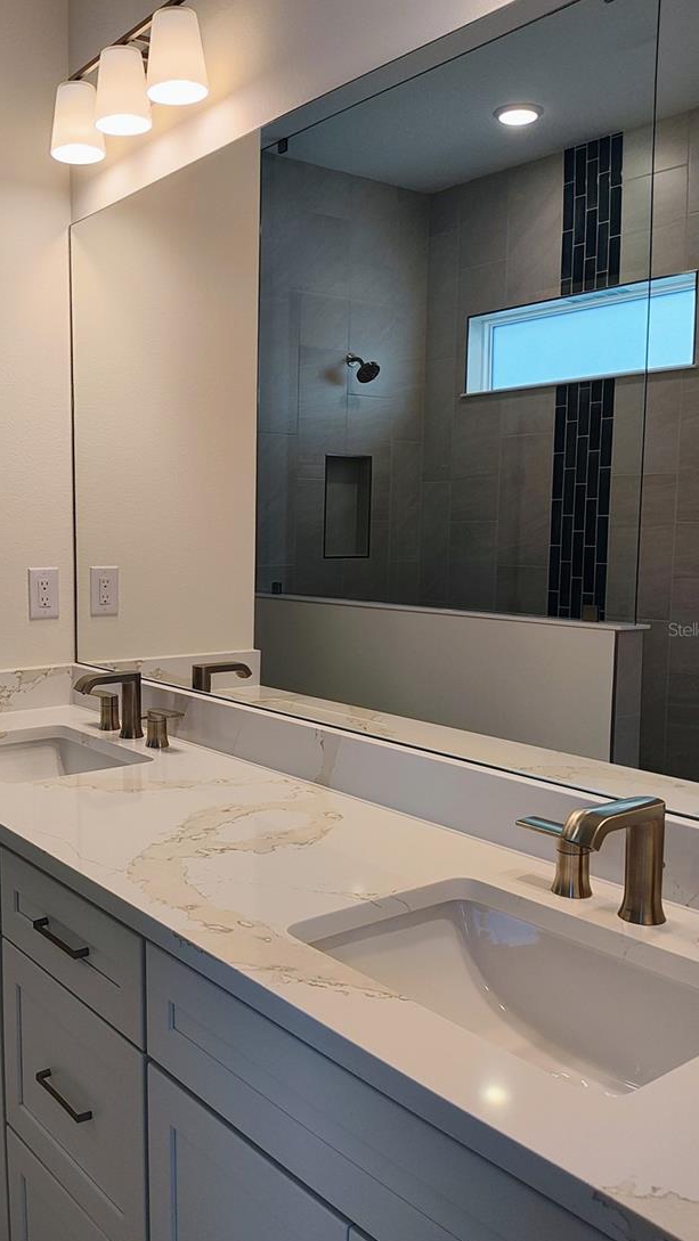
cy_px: 629
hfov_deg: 38.5
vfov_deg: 64.3
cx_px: 236
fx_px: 988
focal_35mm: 30
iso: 100
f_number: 1.5
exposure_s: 1/203
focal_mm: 4.15
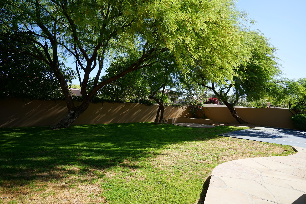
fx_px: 153
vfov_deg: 67.4
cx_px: 153
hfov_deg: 90.0
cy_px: 102
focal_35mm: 18
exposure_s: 1/100
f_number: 7.1
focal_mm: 18
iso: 100
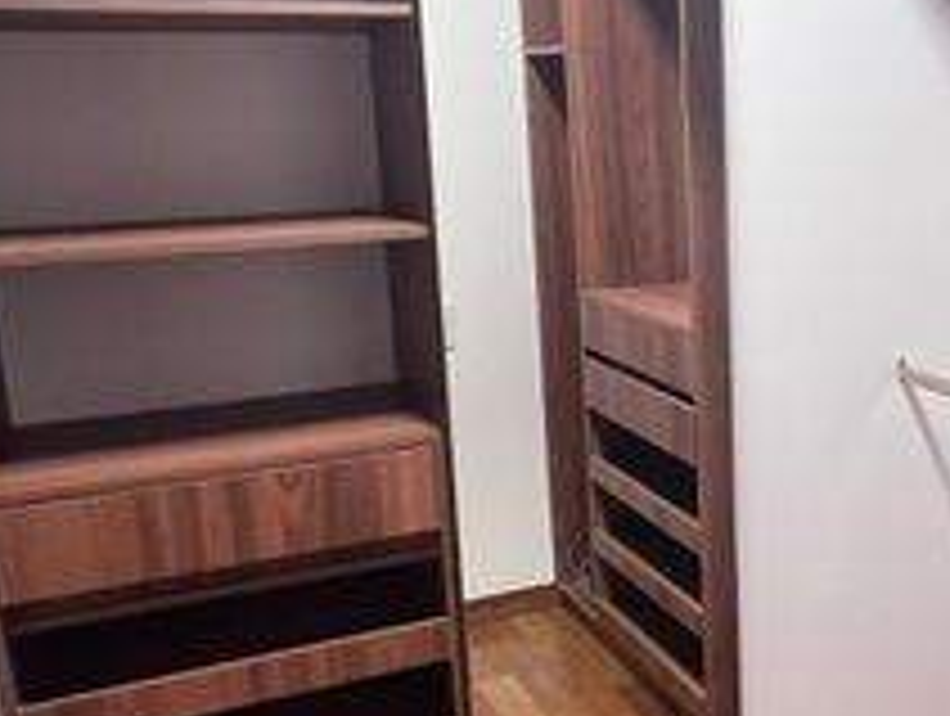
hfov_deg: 42.8
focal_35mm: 41
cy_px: 356
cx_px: 808
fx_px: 1127
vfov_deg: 35.2
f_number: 1.8
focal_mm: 1.57
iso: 250
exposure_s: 1/60
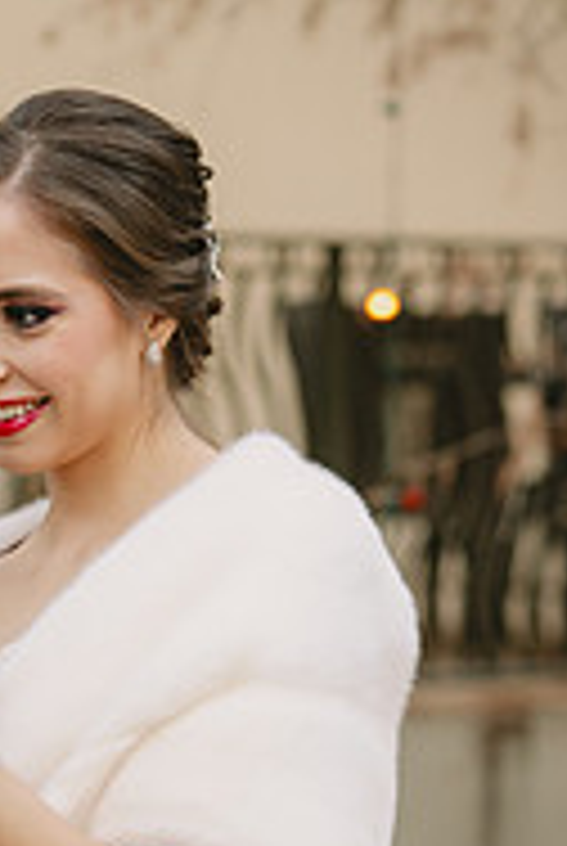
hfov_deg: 5.7
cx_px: -86
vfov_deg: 8.5
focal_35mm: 239
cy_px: 900
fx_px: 5625
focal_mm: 100
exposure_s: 1/200
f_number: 4
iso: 800
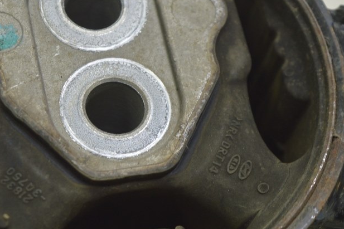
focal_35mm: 137
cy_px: 93
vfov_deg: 10.0
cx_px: 95
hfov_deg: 14.9
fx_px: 1307
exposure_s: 1/20
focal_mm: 55
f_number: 5.6
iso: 400
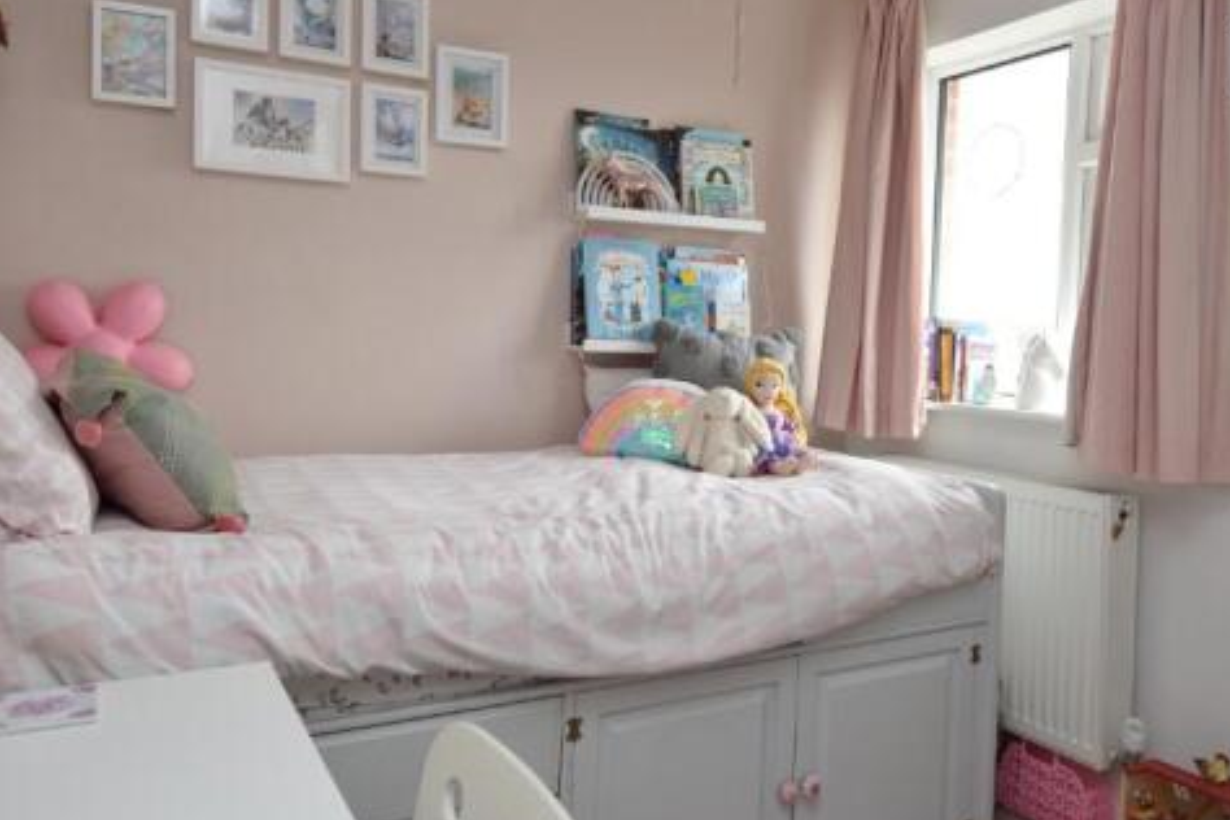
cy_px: 375
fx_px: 991
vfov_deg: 44.9
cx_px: 680
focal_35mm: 29
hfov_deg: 63.5
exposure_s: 1/125
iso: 450
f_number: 5.6
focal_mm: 14
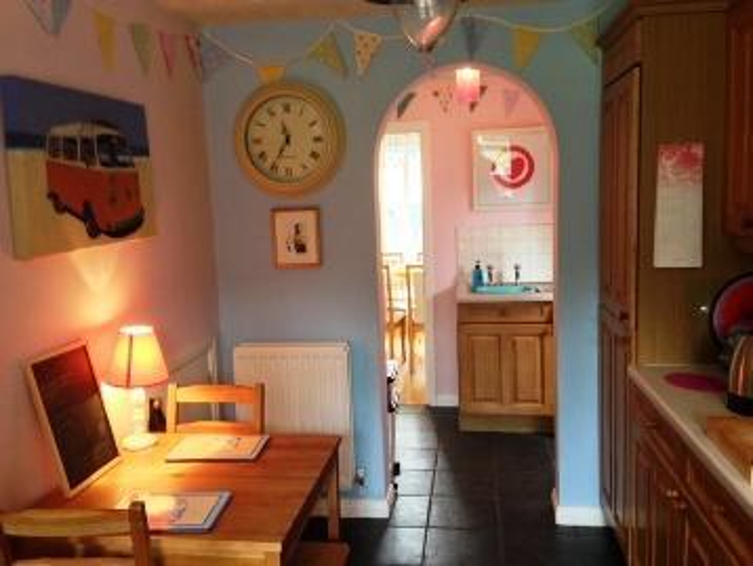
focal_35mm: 33
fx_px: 718
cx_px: 376
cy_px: 283
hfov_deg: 55.3
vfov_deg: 43.0
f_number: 2.4
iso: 160
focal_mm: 4.13
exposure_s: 1/20
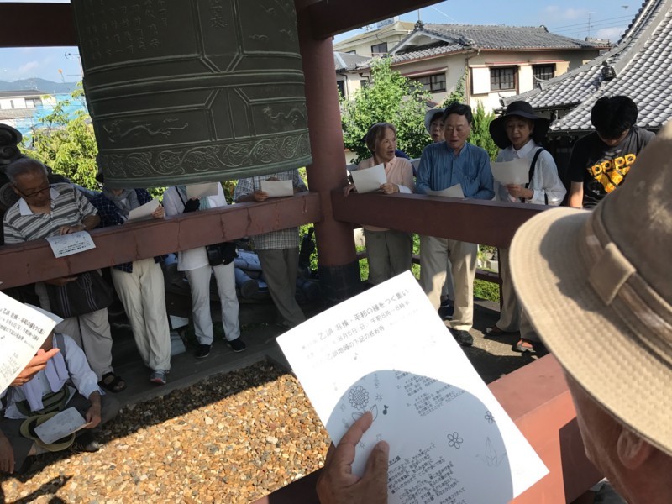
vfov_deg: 49.7
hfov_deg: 63.4
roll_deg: +6.0
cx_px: 336
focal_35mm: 28
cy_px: 252
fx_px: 544
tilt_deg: -12.8
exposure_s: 1/1451
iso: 20
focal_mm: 3.99
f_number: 1.8
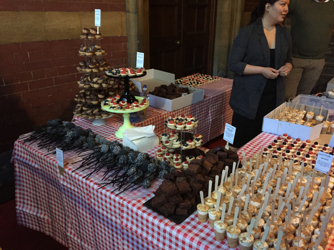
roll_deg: -0.5
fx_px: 280
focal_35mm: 29
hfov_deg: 61.7
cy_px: 125
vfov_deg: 48.2
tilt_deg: -20.7
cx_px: 167
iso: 320
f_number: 2.2
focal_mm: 4.15
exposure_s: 1/15
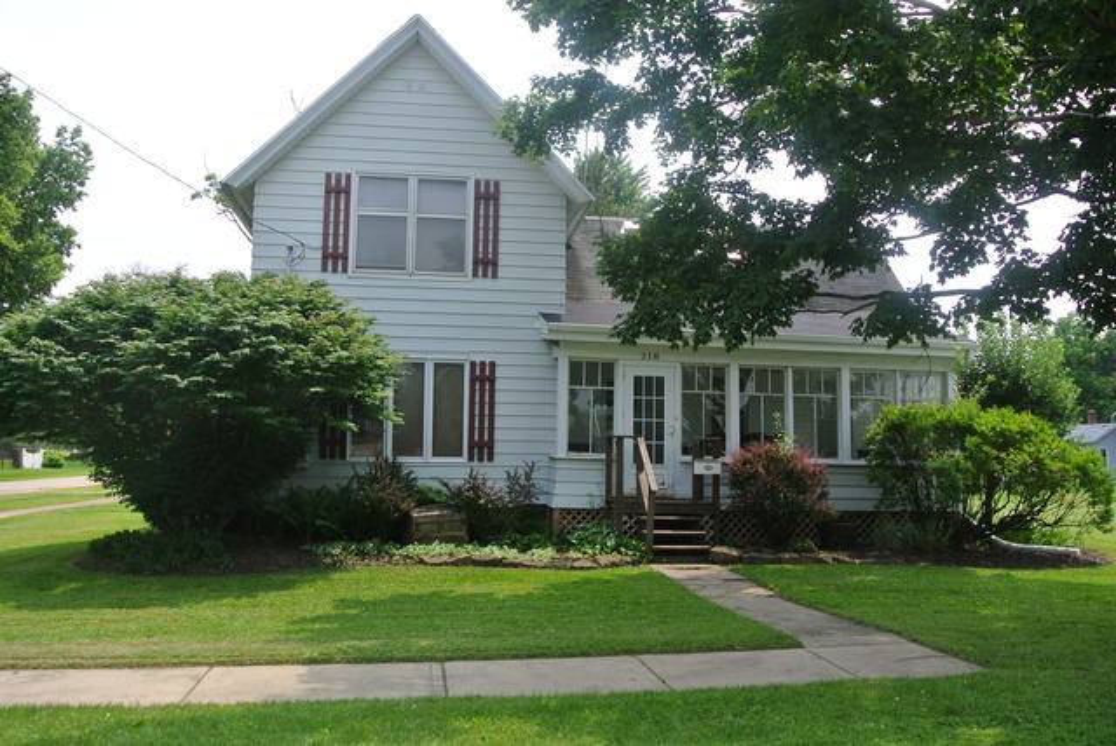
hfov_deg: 61.9
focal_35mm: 30
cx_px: 558
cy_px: 373
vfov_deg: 43.7
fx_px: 931
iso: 100
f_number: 4.5
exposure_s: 1/500
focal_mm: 11.4
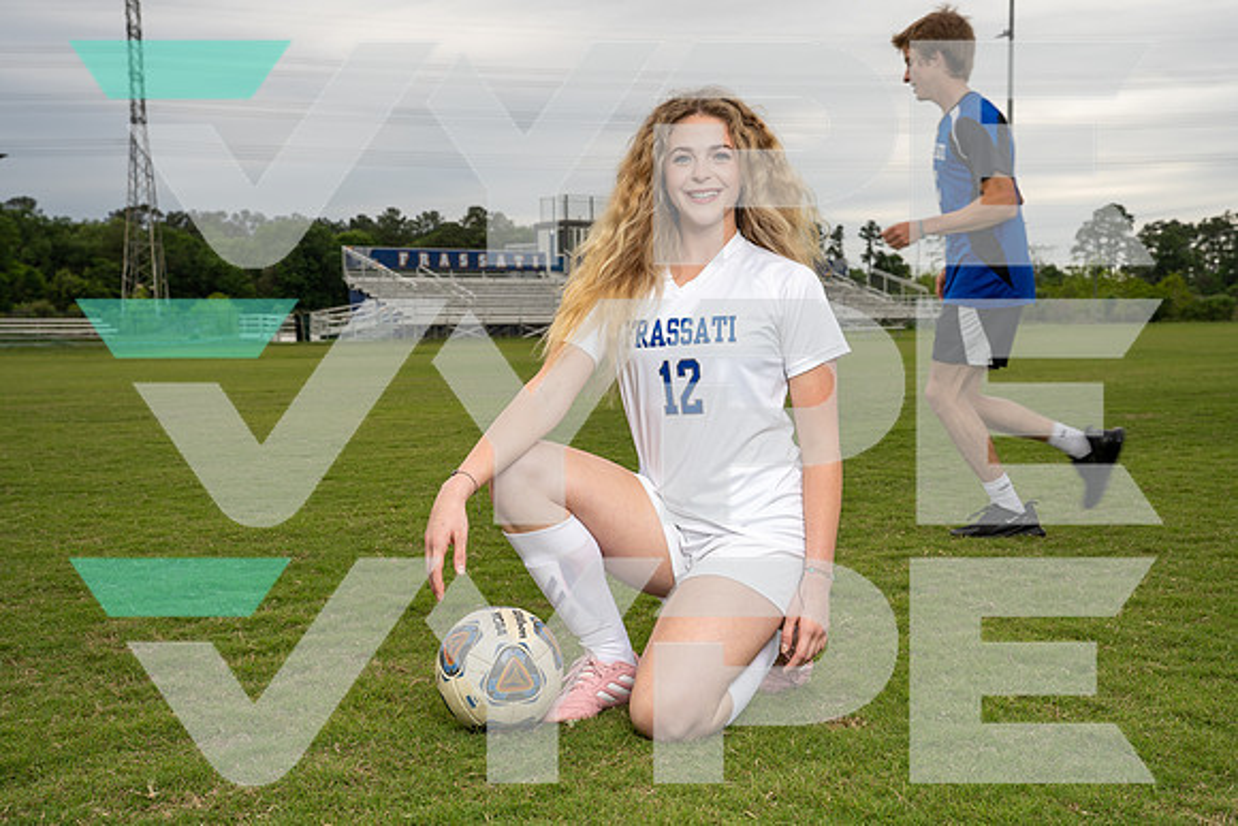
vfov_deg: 30.5
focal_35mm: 44
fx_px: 1513
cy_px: 413
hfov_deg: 44.5
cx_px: 619
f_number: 7.1
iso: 250
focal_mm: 44
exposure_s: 1/250
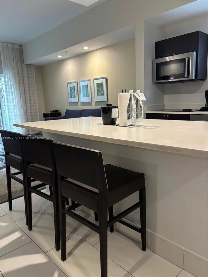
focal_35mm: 26
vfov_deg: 67.3
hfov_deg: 53.1
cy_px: 138
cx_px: 104
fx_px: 208
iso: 400
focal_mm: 5.96
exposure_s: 1/60
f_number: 1.6
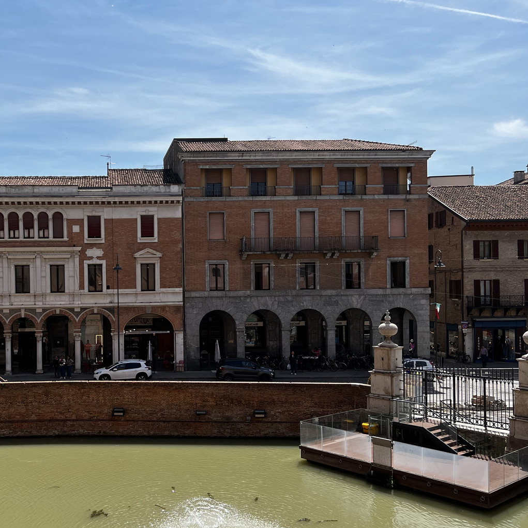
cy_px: 281
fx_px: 621
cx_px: 145
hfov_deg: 44.8
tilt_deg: -0.6
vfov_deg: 46.0
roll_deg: +1.2
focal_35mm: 36
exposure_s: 1/5319
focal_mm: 5.7
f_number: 1.5
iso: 50
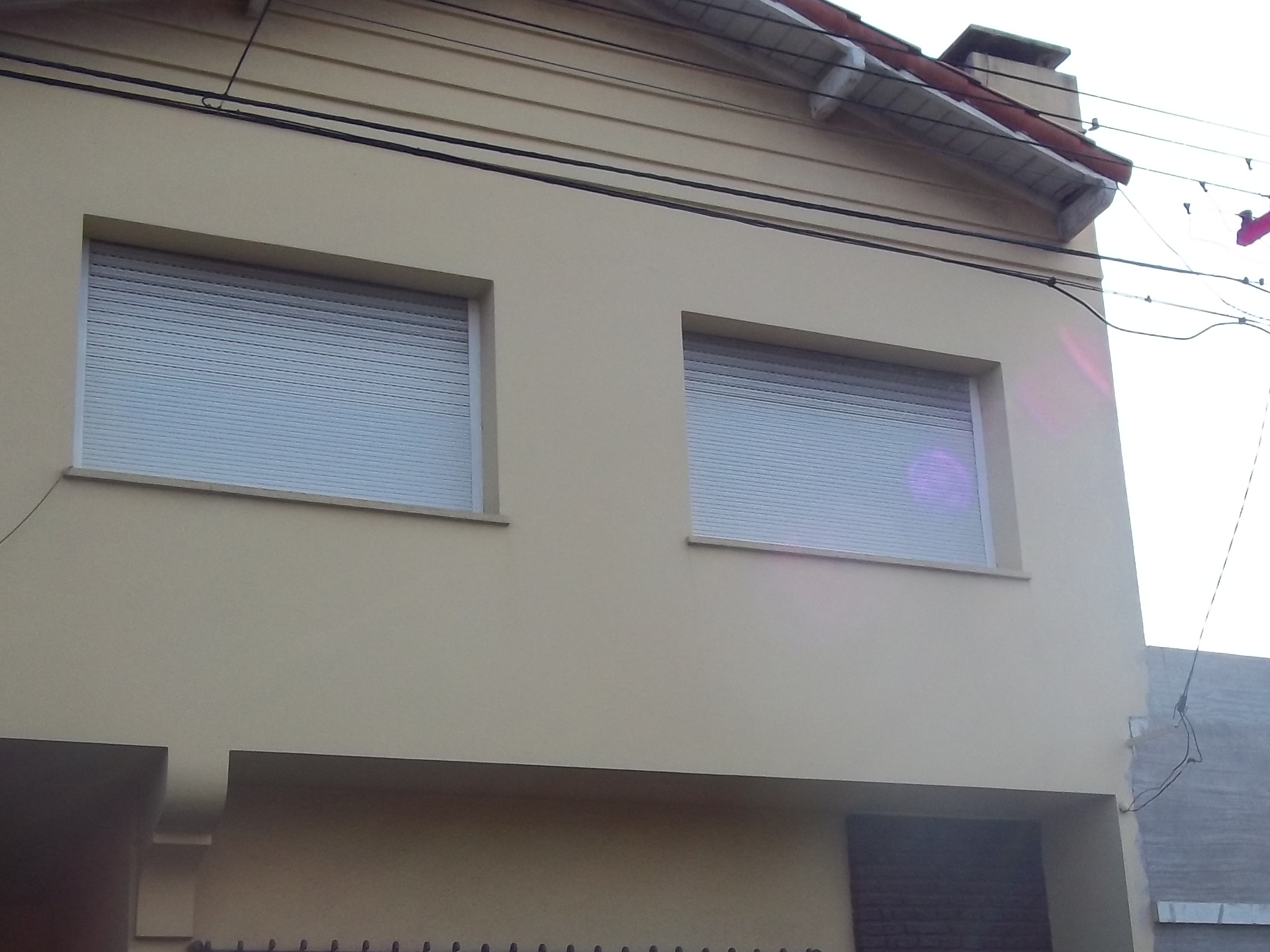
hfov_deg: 38.9
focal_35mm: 49
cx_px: 623
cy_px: 711
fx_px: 1798
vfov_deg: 29.2
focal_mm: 5.7
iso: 80
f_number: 5.5
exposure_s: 1/250
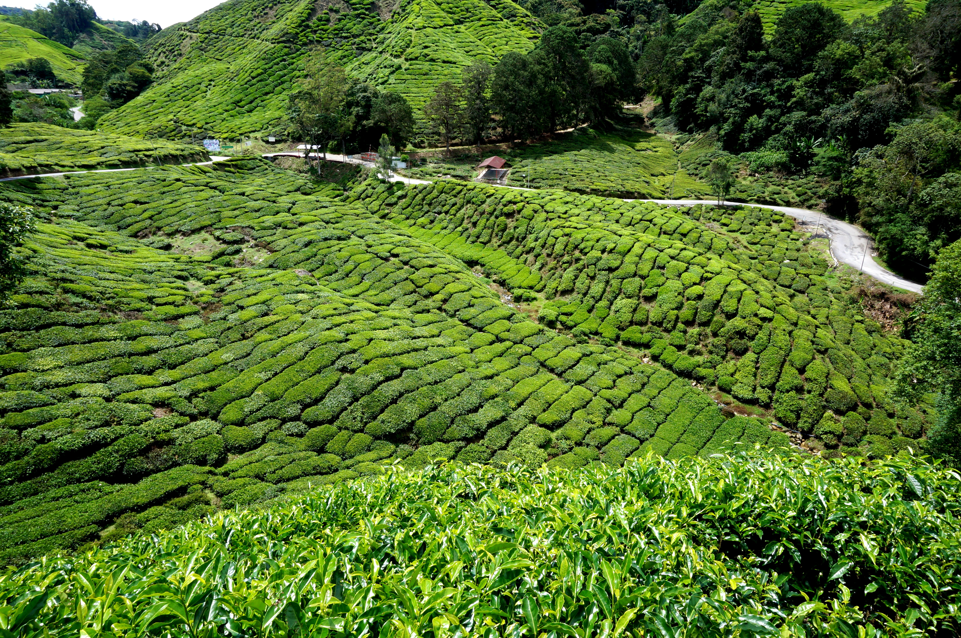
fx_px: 640
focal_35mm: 24
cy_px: 319
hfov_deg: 73.8
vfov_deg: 53.0
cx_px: 480
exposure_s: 1/100
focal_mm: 16
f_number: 16
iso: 200
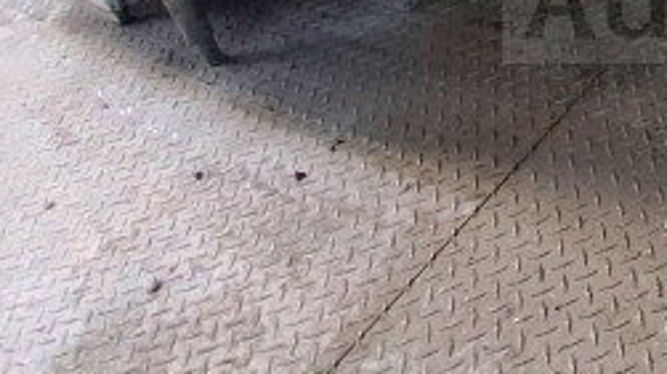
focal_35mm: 45
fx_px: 796
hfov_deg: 35.7
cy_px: -149
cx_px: 800
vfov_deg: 22.7
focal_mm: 1.4
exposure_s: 1/40
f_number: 2.2
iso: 500
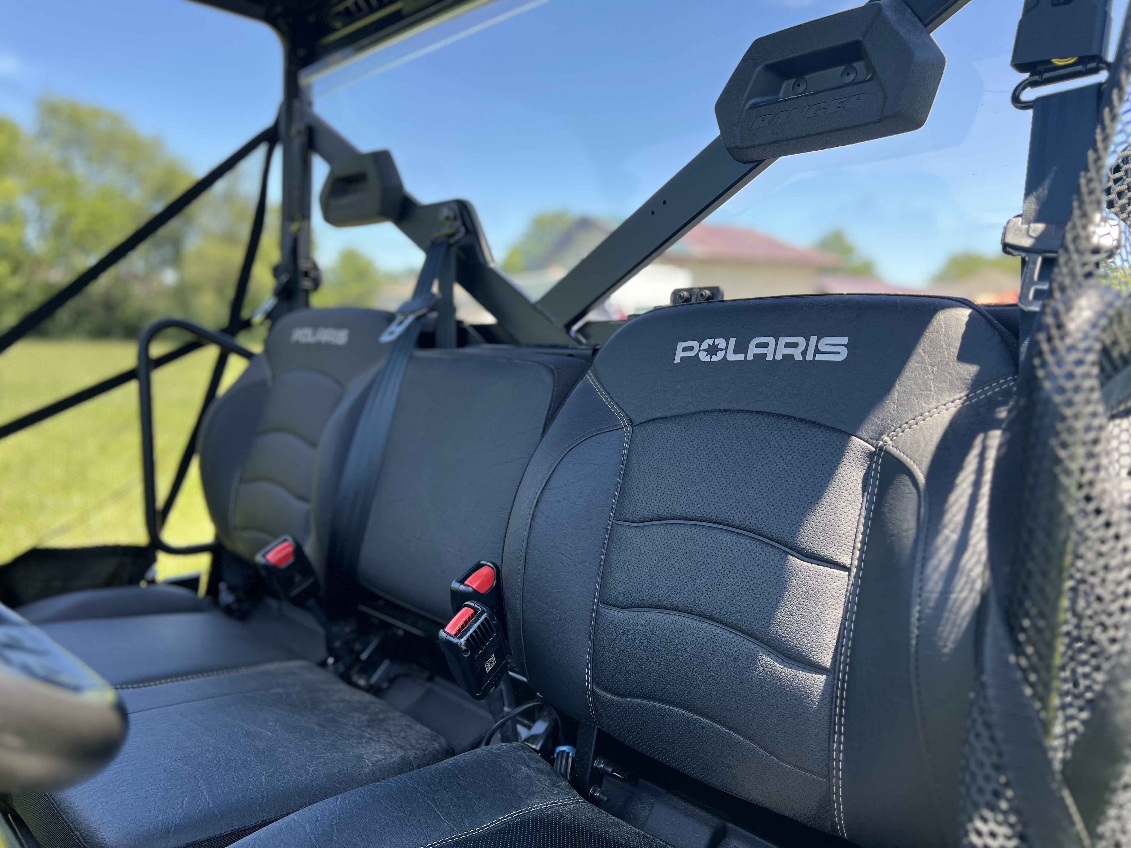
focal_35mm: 26
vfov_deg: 53.1
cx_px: 566
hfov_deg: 67.3
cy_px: 424
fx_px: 849
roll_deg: -1.3
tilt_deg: -6.6
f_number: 1.5
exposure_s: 1/544
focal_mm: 5.7
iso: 50
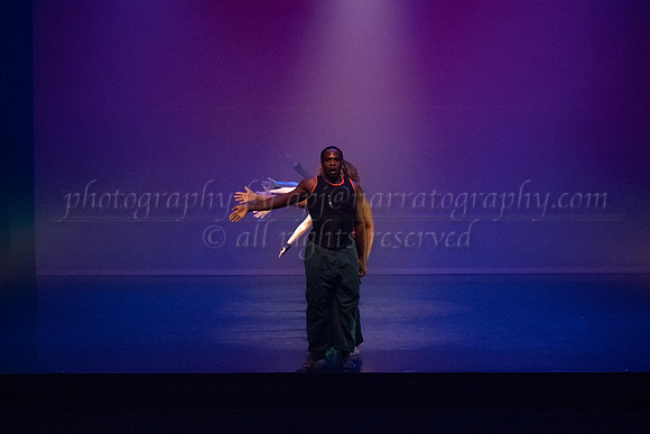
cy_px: 251
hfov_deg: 26.7
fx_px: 1367
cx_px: 343
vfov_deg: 18.0
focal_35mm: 76
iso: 4000
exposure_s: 1/400
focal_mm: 57
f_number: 3.5
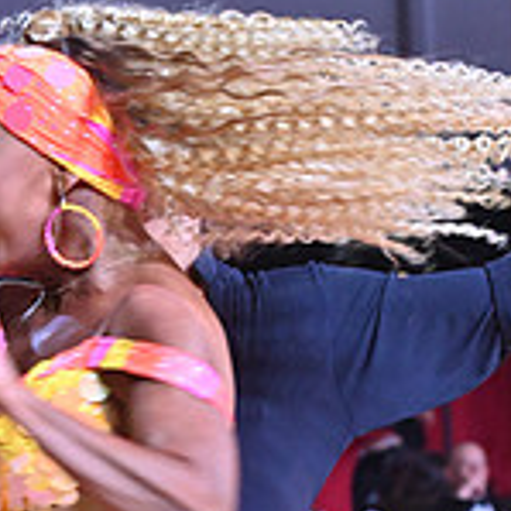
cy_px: 840
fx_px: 4760
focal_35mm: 285
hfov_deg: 6.1
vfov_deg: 6.1
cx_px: 194
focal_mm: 86
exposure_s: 1/400
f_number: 7.1
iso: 4000
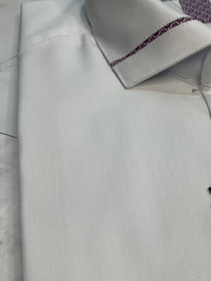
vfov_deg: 38.4
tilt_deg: -59.9
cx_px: 176
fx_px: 398
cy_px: 191
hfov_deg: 28.9
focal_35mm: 49
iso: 40
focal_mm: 4.25
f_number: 1.8
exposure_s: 1/100
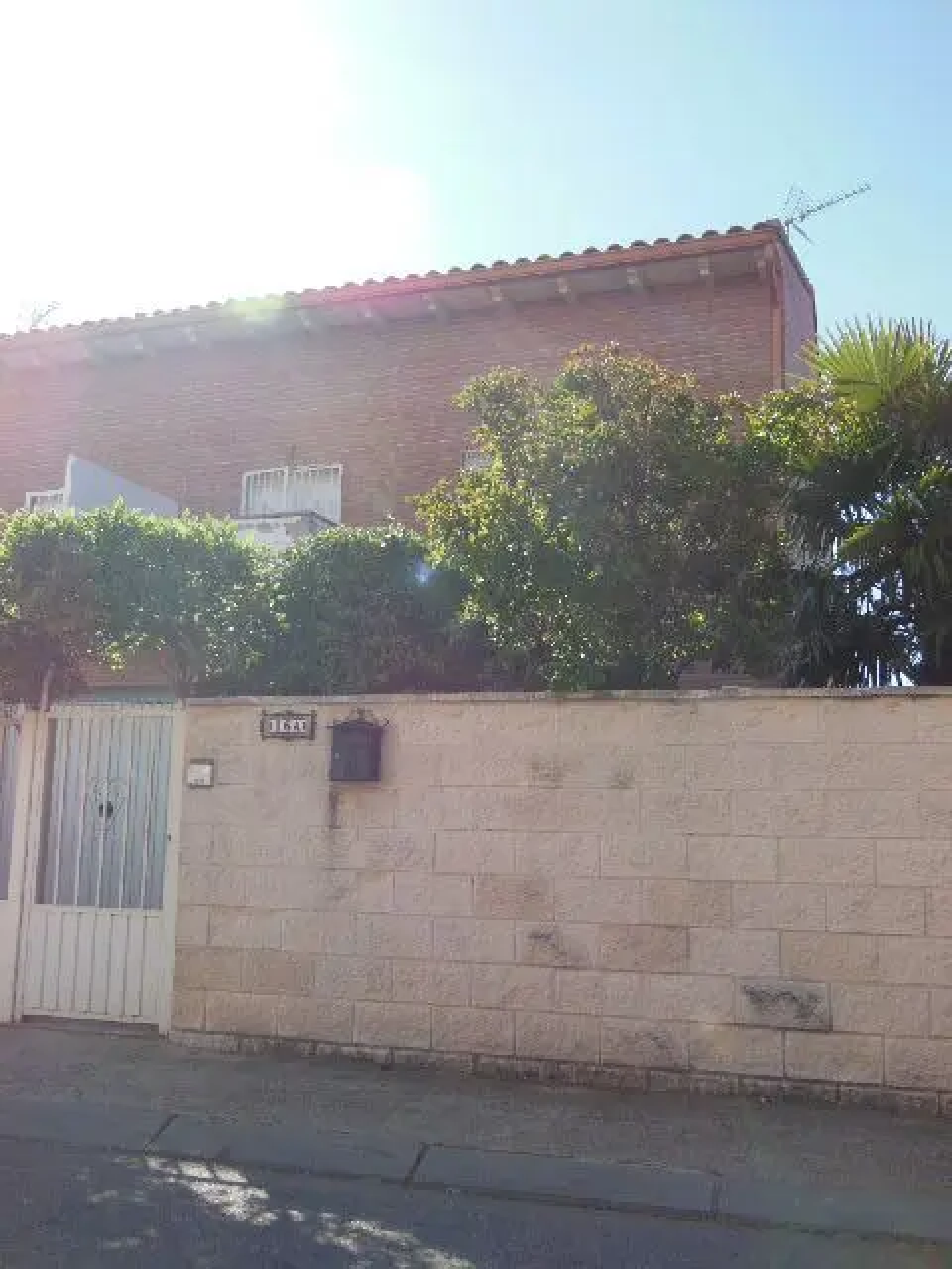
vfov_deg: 54.0
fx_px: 1247
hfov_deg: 41.8
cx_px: 476
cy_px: 634
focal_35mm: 34
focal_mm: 6
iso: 125
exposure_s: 1/640
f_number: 3.9
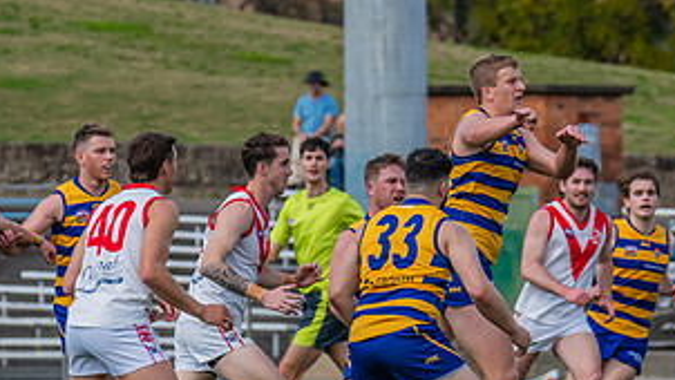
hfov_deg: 4.1
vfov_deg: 2.3
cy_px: 191
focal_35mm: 531
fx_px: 9506
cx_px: 430
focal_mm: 250
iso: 800
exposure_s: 1/1600
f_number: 7.1
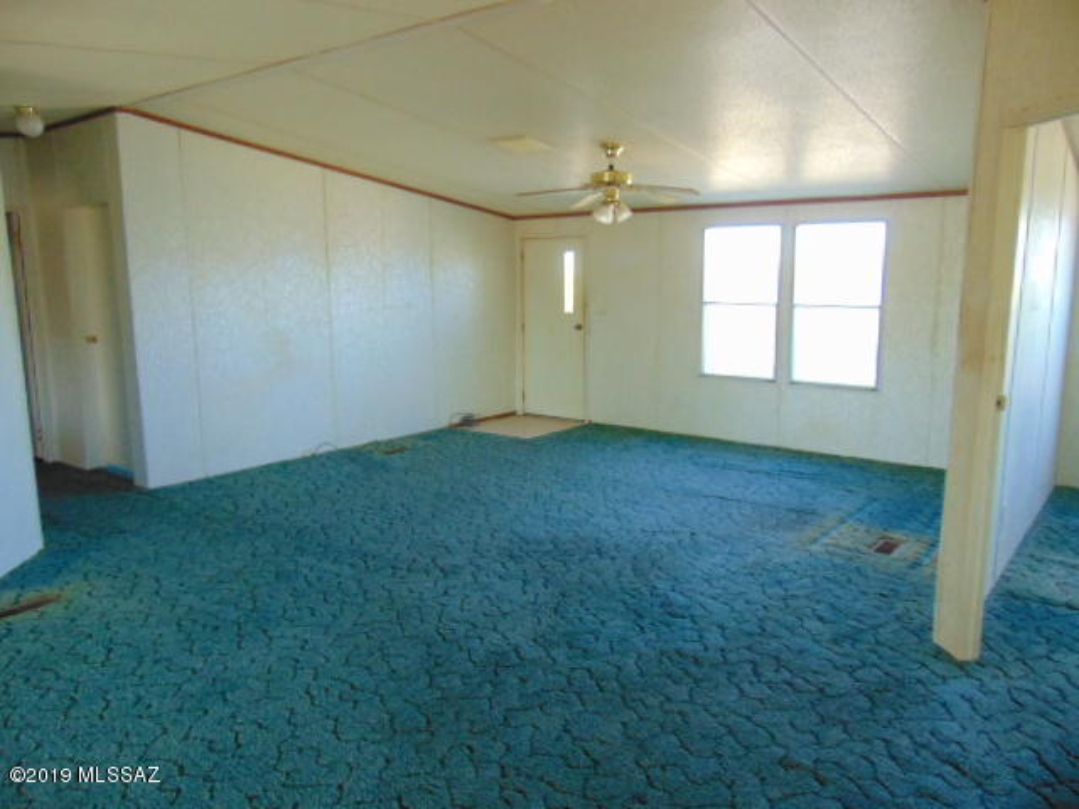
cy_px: 404
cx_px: 540
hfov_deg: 69.4
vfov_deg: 54.9
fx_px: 779
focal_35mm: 25
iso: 320
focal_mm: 4.5
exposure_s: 1/60
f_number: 3
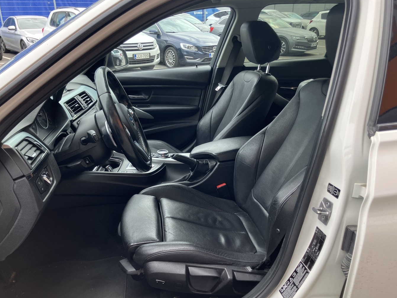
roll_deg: +2.9
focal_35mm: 30
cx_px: 185
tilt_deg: -21.1
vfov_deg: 46.8
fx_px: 344
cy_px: 158
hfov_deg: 59.9
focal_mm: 3.99
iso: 32
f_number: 1.8
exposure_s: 1/148
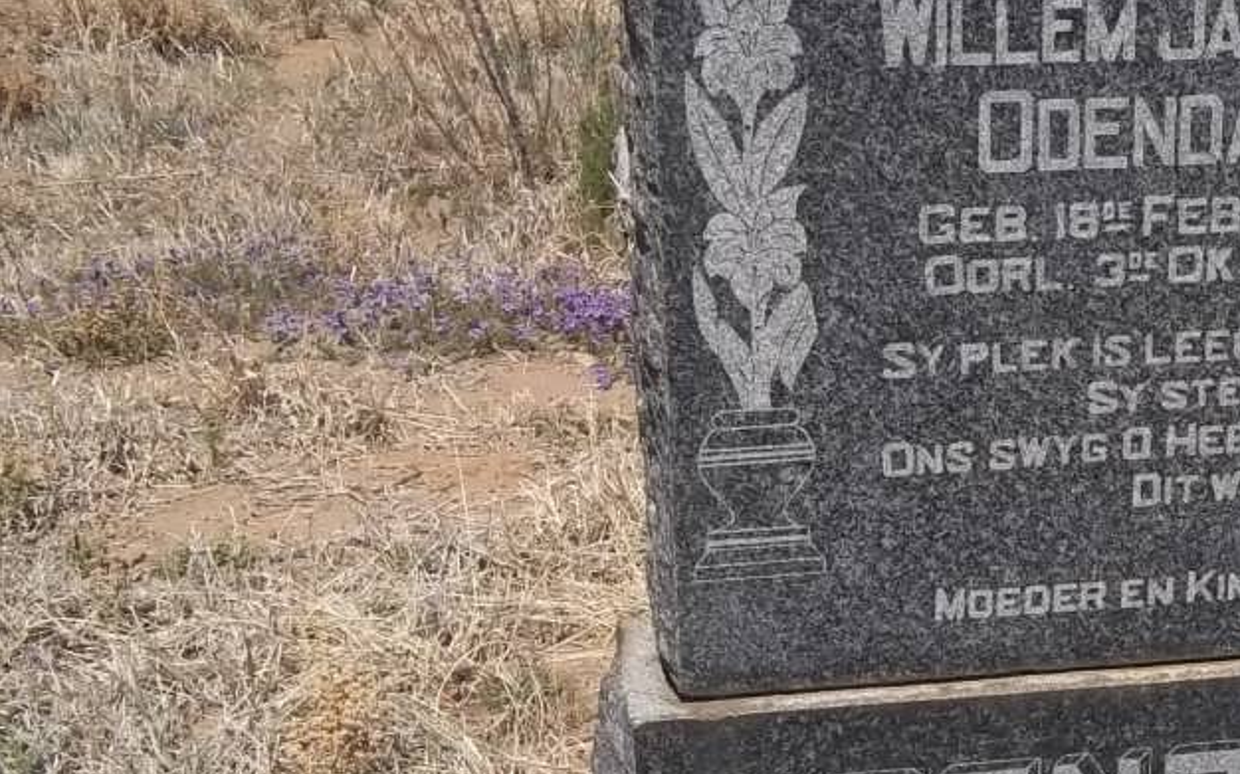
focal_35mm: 65
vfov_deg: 19.8
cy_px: 600
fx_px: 2196
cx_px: 1121
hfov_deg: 30.1
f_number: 5.5
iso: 80
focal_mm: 5.7
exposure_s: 1/640
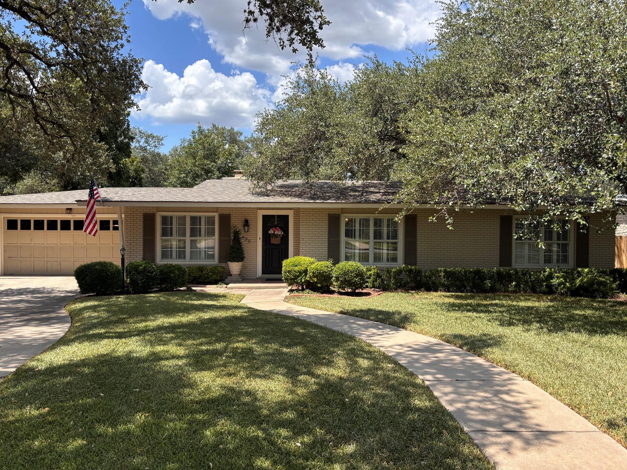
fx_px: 507
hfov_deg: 63.4
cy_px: 232
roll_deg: -0.7
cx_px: 315
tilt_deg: -2.2
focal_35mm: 28
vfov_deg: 49.7
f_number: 1.6
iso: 50
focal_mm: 5.96
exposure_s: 1/1437
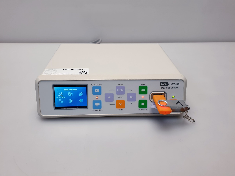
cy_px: 88
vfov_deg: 53.1
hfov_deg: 67.3
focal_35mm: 26
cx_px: 118
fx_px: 177
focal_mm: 4.3
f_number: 2.4
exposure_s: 1/100
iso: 80
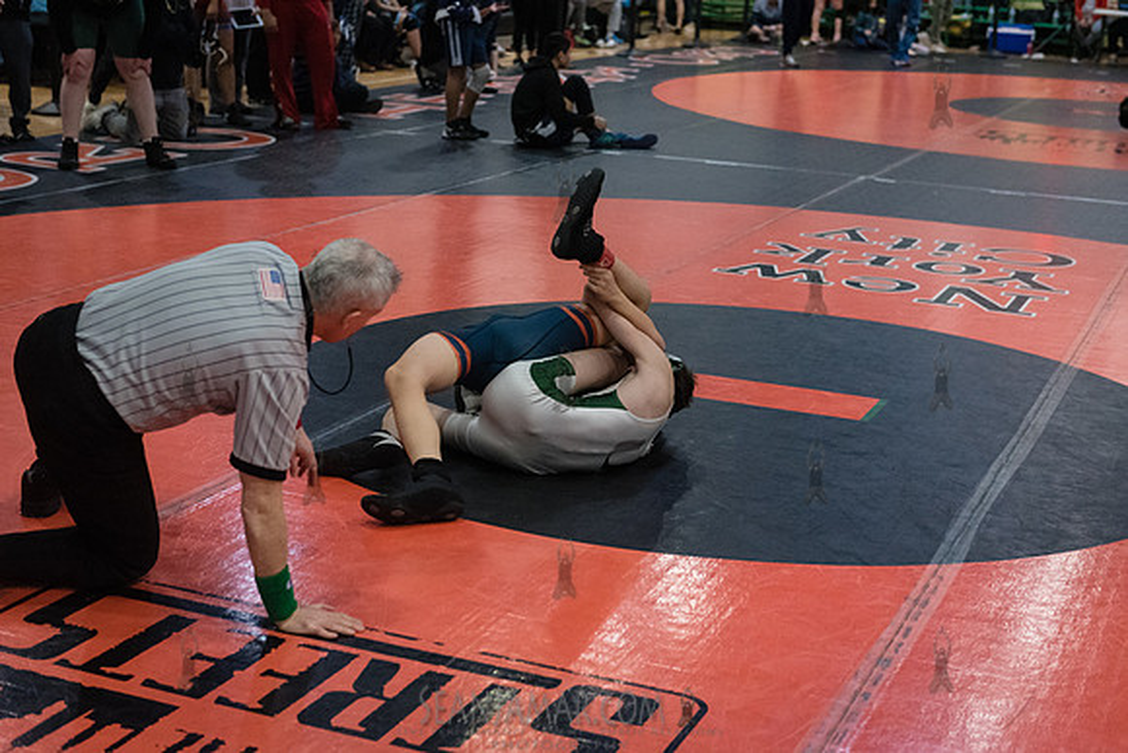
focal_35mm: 56
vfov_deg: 24.2
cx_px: 564
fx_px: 1755
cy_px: 376
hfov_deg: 35.6
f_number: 3.2
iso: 8000
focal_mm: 56
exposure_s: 1/640
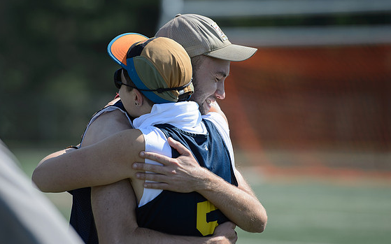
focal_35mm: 239
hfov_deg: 8.8
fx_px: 2546
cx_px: 178
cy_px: 110
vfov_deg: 5.5
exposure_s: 1/2000
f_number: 2.8
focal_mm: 175
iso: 200
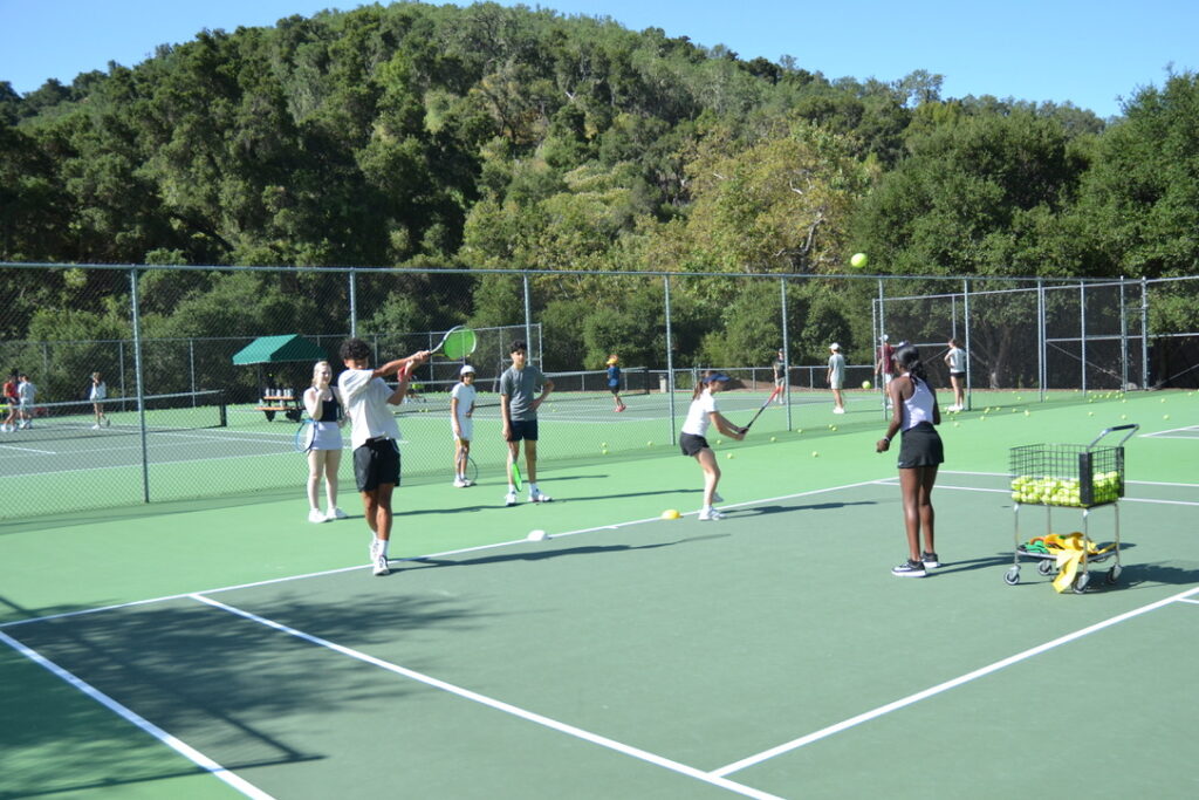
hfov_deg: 53.1
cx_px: 600
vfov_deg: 36.9
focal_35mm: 36
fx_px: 1199
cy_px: 400
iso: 400
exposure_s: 1/1250
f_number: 5
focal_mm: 24
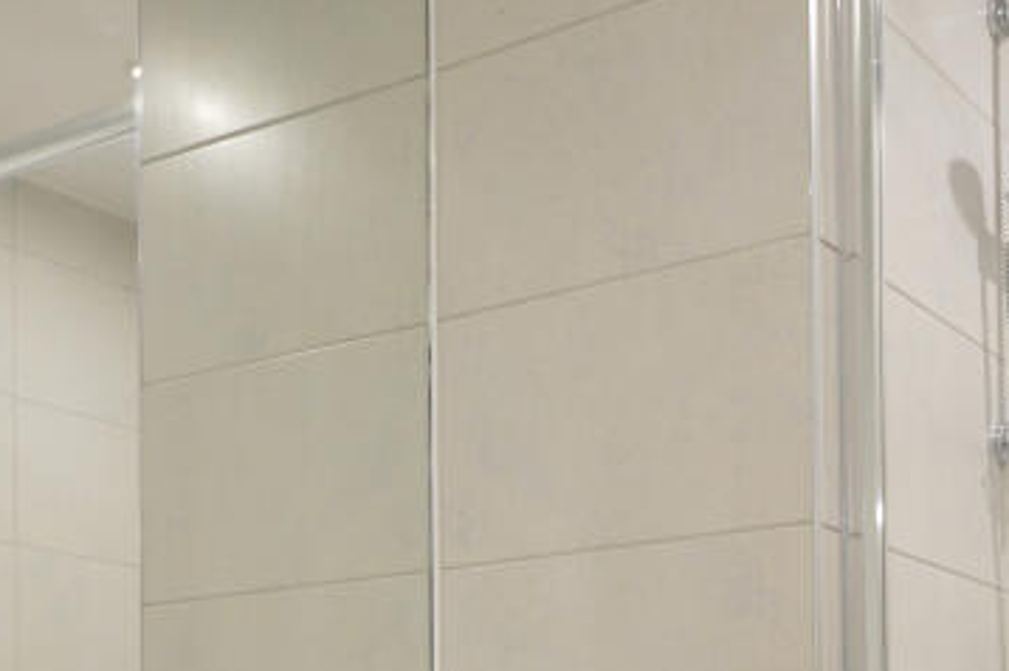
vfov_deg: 20.7
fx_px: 1680
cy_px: 861
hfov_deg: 32.8
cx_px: 753
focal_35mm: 60
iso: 400
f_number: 6.3
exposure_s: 1/13
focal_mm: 14
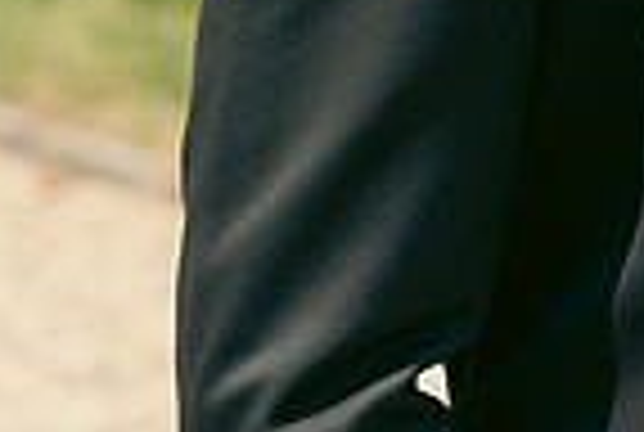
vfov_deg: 4.8
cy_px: -349
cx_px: 1076
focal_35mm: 283
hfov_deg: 7.1
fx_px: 5073
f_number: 3.5
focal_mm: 70
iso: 320
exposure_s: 1/2000
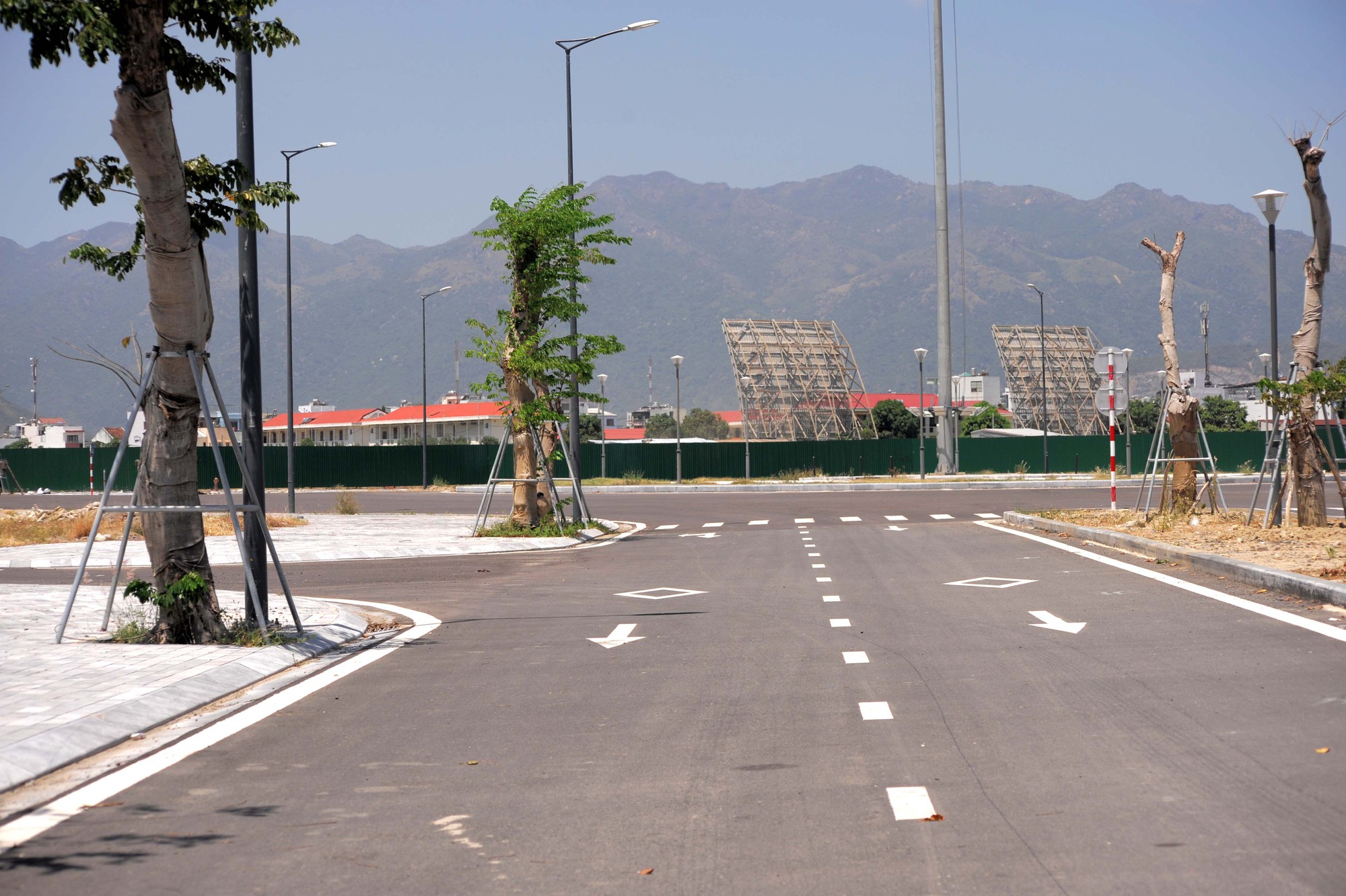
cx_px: 673
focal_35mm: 70
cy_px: 448
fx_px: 2616
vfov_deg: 19.4
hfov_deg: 28.9
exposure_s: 1/1250
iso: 200
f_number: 5
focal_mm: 70
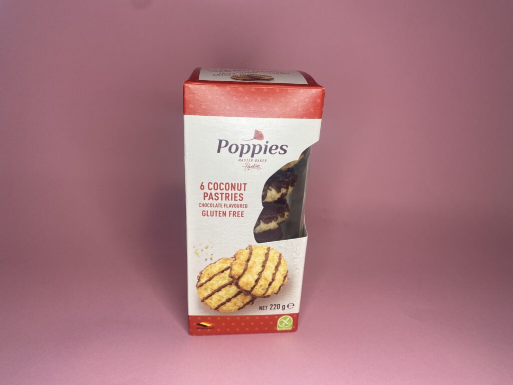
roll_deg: -2.5
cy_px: 192
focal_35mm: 26
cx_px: 256
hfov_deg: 67.3
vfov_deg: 53.1
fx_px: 385
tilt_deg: -24.7
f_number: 1.8
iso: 50
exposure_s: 1/121
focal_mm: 4.25
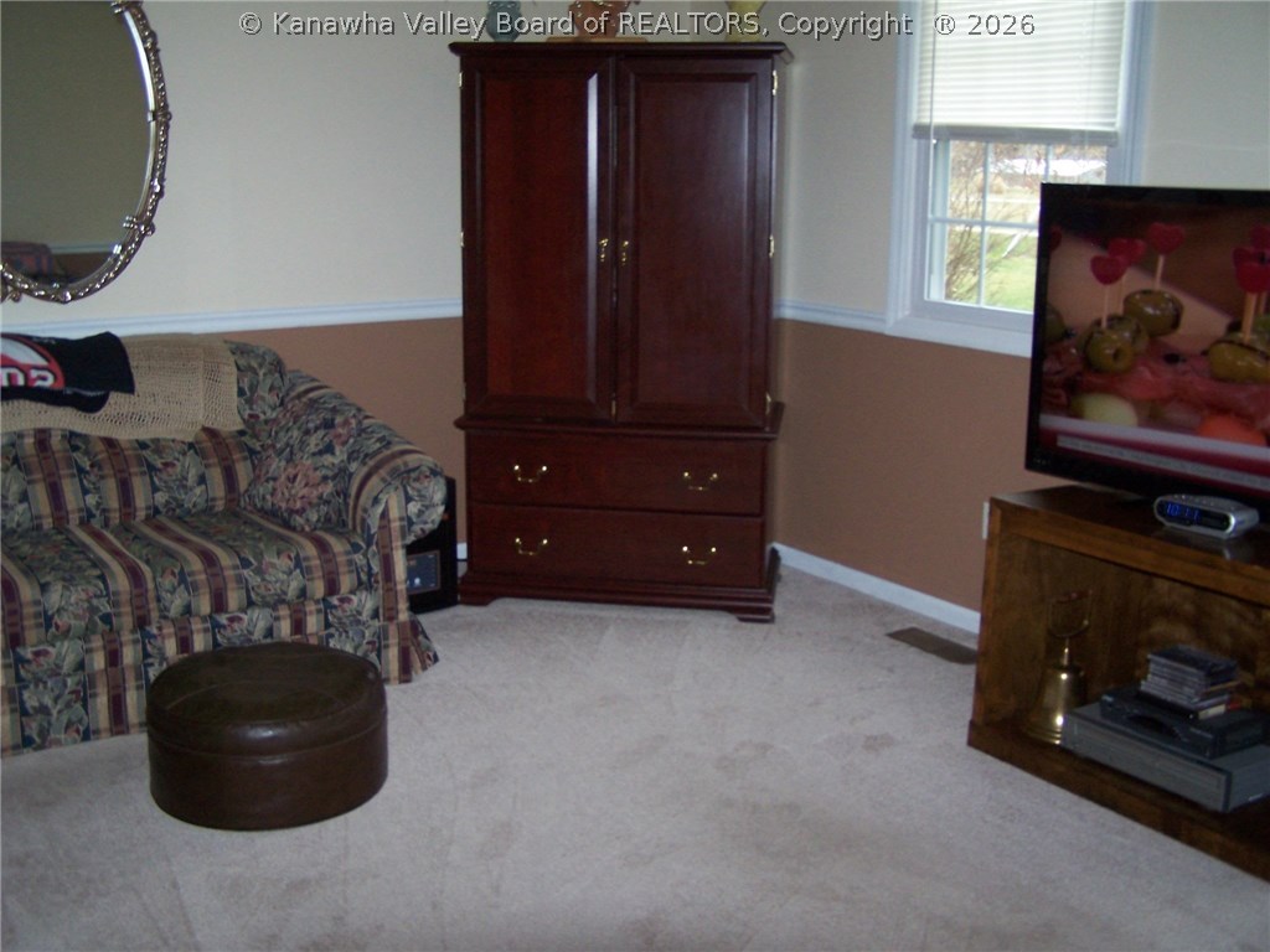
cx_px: 635
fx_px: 1394
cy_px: 476
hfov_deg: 49.0
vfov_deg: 37.7
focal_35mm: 38
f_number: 2.8
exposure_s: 1/60
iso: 140
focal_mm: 6.3
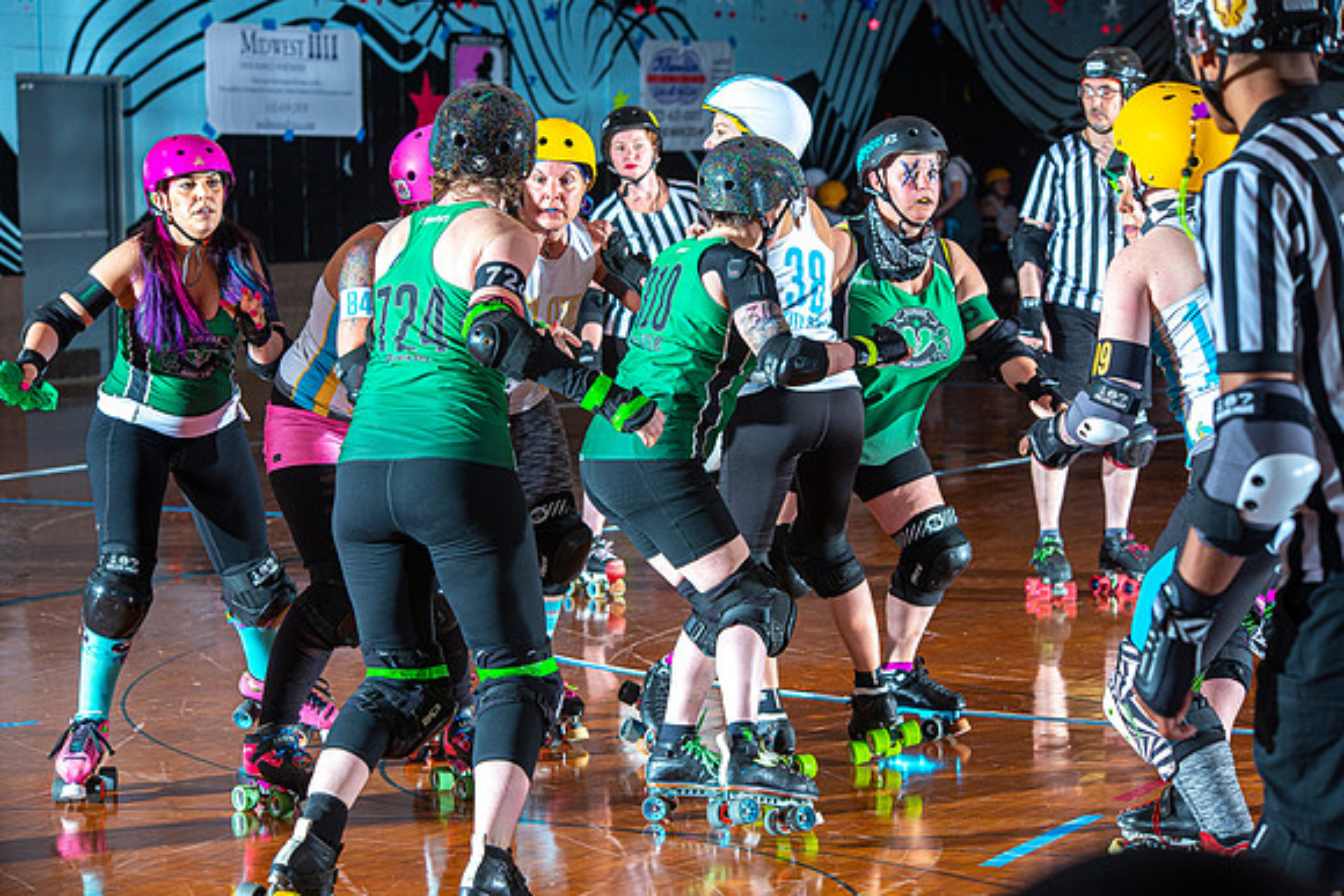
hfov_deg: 18.3
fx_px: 4182
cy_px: 448
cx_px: 672
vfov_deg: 12.2
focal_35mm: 112
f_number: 7.1
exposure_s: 1/160
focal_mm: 112
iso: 640
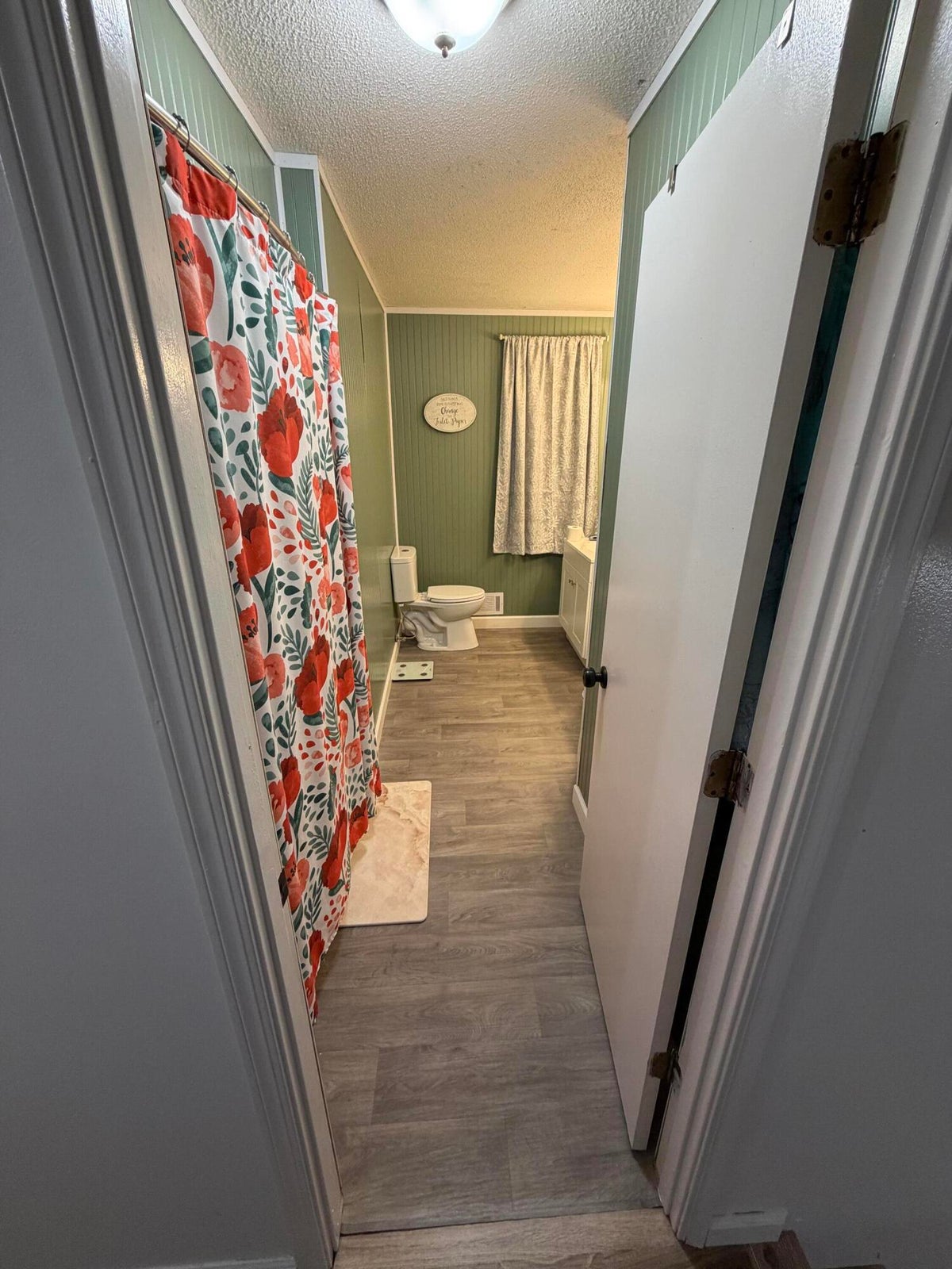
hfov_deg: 85.7
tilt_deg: -19.7
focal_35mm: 14
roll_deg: -0.2
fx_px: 513
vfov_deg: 102.1
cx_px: 476
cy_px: 634
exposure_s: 1/60
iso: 200
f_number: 2.2
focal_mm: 2.22
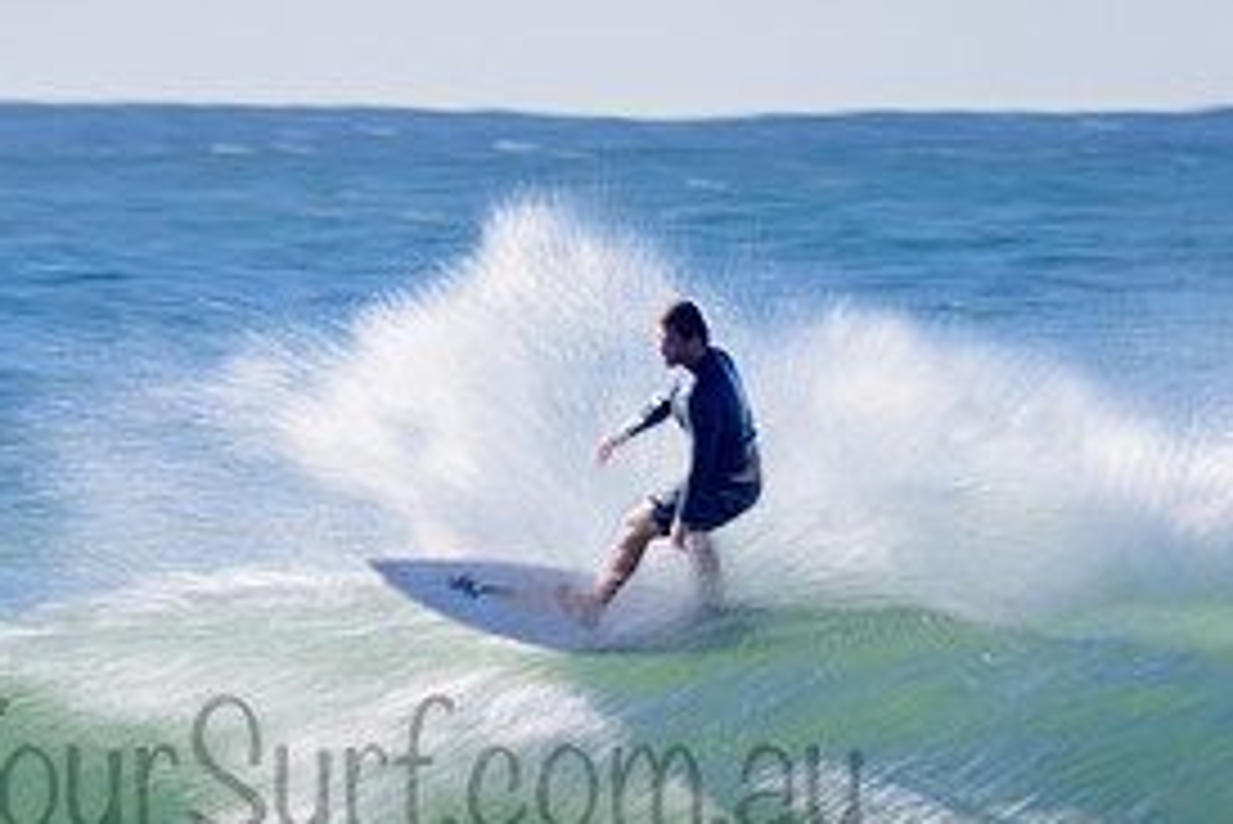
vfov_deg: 1.1
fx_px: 44341
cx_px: 666
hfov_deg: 1.6
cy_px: 554
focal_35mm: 1294
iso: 31
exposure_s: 1/20
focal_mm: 500
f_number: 9
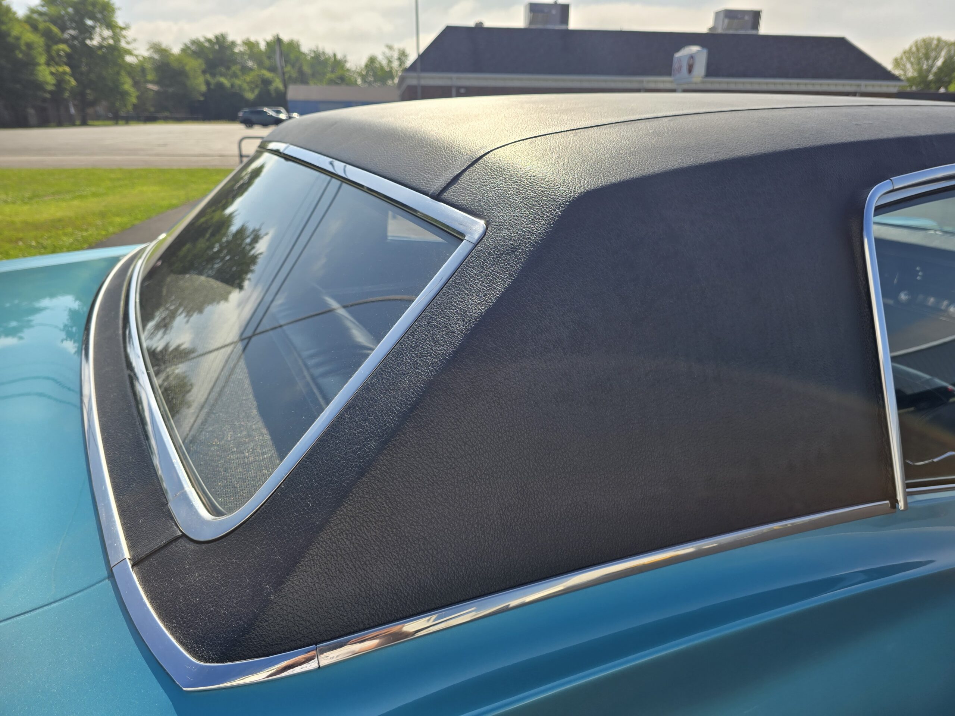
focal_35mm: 23
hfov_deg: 73.9
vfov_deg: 58.9
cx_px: 478
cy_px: 358
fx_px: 635
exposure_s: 1/1318
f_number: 1.7
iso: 12
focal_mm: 6.3
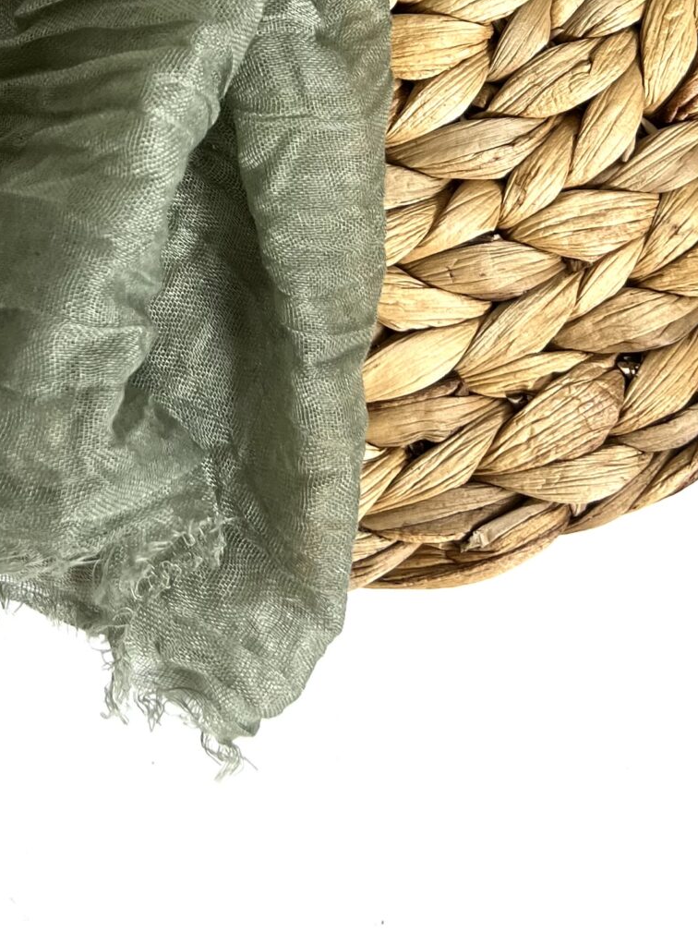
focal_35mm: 66
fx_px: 1774
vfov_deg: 25.9
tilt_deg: -83.4
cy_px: -224
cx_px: 233
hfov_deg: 22.2
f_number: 1.5
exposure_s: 1/60
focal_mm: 5.7
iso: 64
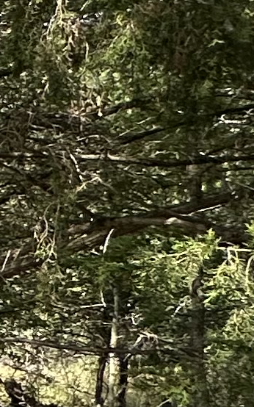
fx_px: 1197
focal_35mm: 108
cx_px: -982
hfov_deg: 6.6
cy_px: 294
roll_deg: -0.1
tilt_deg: -2.3
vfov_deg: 19.2
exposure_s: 1/1033
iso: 40
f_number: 2.2
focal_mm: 2.22
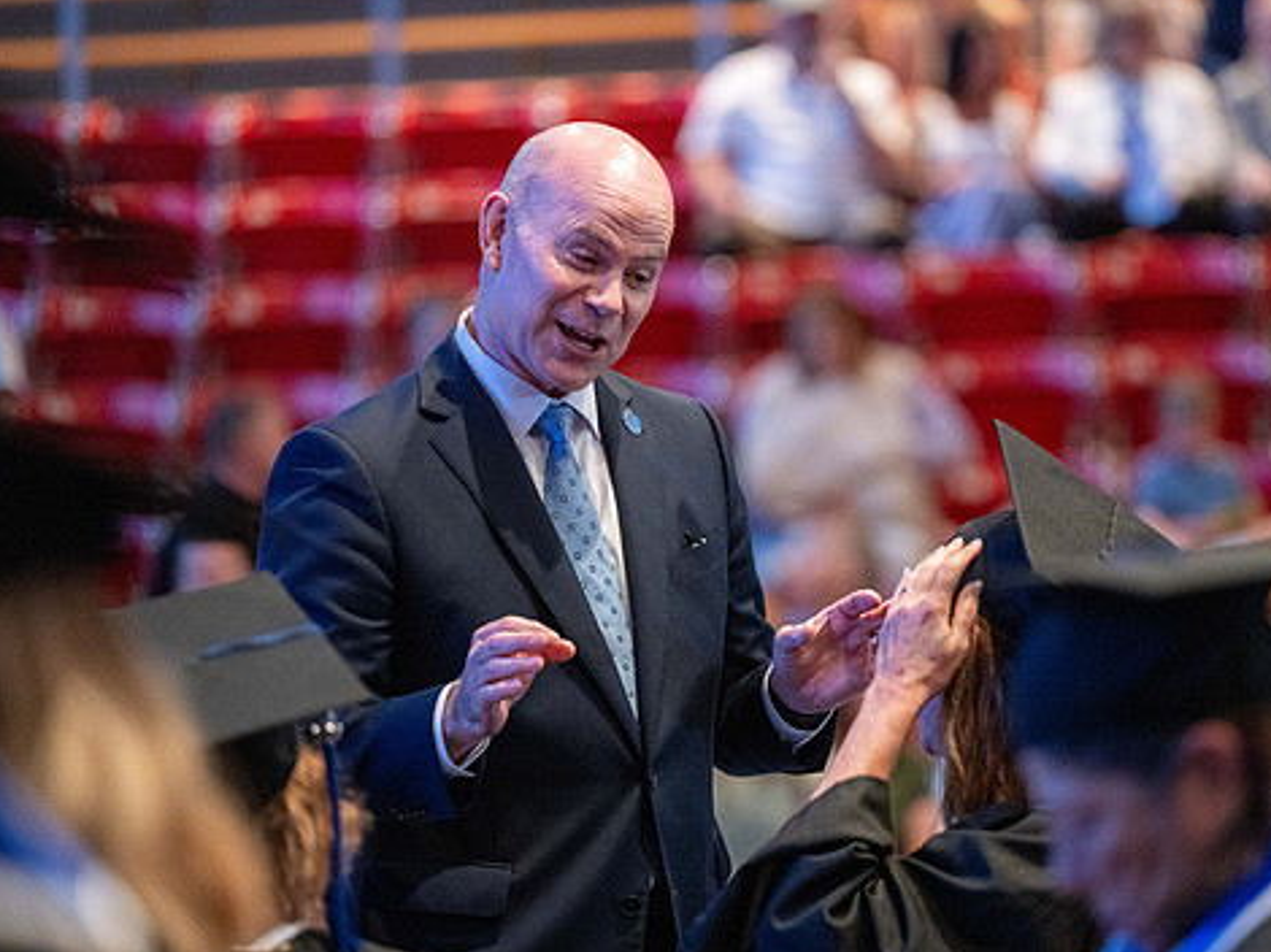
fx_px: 7193
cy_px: 510
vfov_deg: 7.6
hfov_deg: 10.1
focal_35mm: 196
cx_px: 776
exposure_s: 1/125
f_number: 2.8
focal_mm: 165
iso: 6400
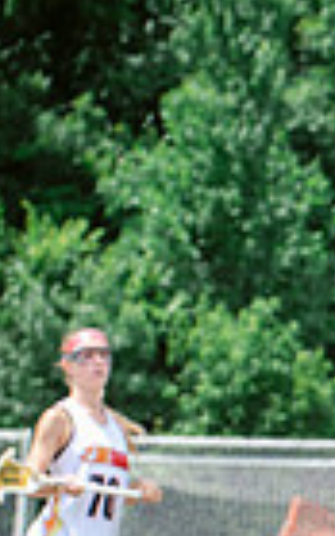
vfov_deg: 4.5
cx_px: 1105
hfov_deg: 2.8
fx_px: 6815
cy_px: 742
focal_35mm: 467
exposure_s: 1/800
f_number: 7.1
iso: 250
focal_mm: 110
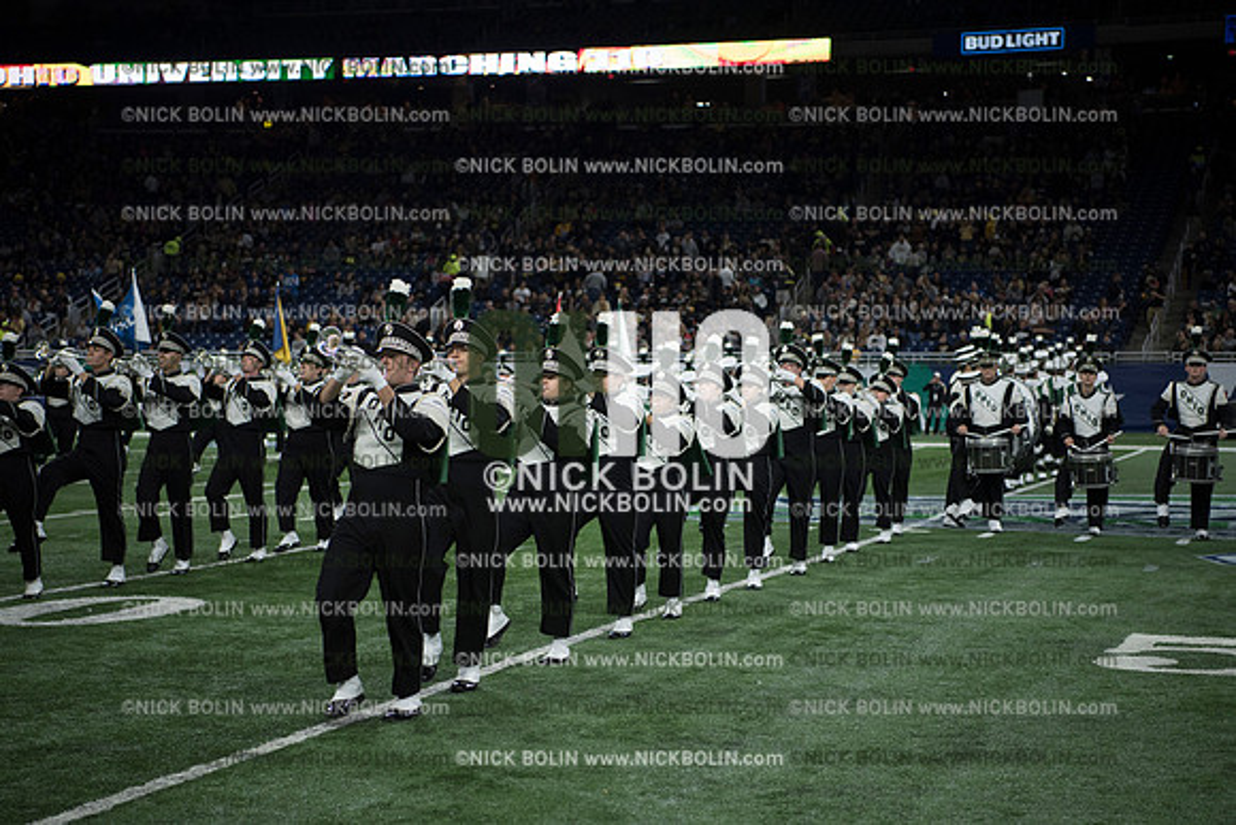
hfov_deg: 28.8
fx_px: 2404
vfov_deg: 19.5
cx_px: 618
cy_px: 412
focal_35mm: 70
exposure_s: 1/1250
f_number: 2.8
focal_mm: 70
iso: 1250
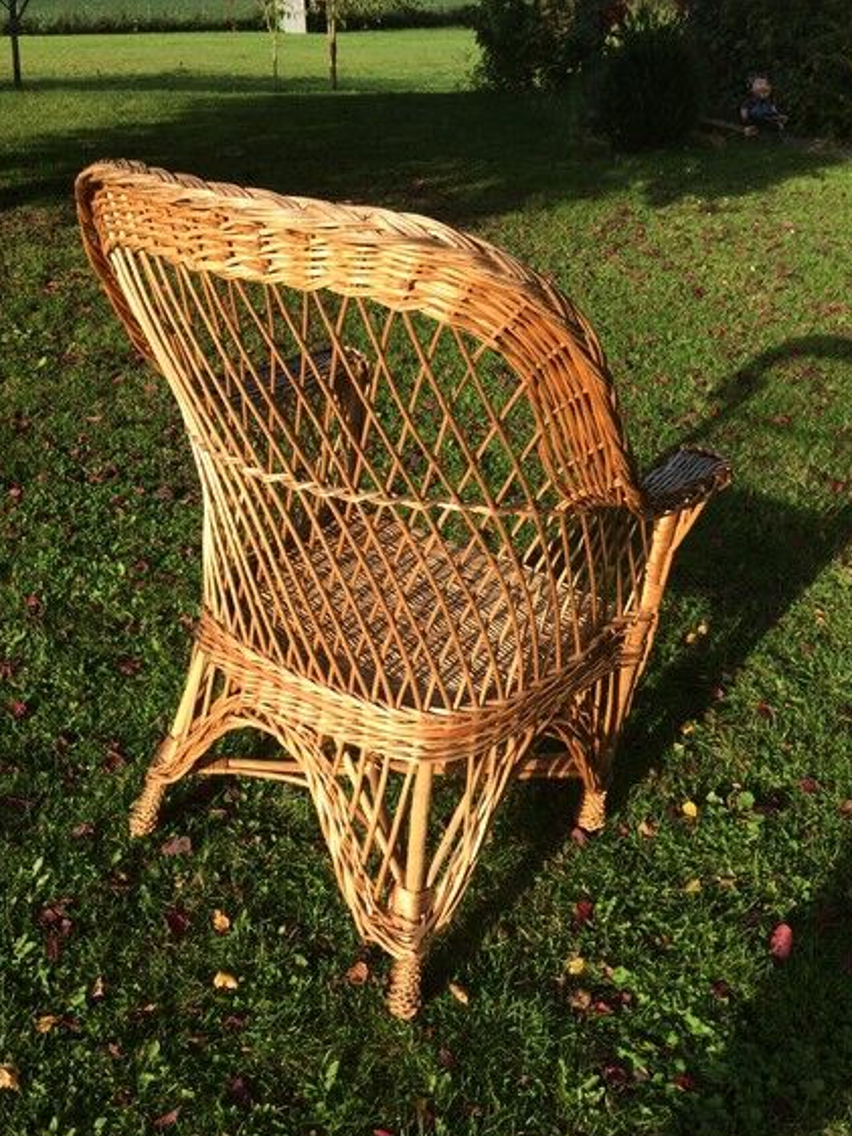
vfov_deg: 58.3
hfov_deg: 45.4
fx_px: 1017
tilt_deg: -31.6
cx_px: 405
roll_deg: +0.0
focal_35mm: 31
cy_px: 603
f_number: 2.2
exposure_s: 1/912
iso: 32
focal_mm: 4.15
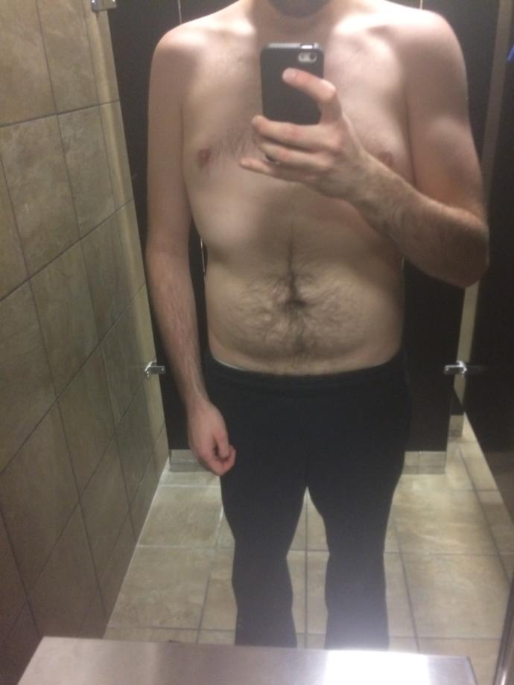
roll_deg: +2.3
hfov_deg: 48.2
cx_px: 257
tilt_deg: -28.4
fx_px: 574
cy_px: 342
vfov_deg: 61.7
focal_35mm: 29
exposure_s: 1/15
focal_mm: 4.15
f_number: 2.2
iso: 320
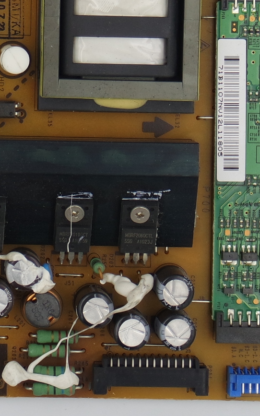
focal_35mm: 168
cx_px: -29
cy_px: -43
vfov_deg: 12.3
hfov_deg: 7.8
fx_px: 1904
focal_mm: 18
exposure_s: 1/125
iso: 160
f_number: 4.5
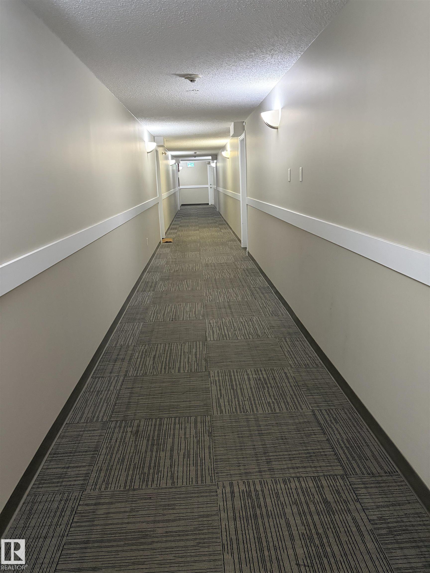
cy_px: 286
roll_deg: +2.7
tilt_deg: -14.0
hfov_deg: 53.1
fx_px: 431
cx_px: 215
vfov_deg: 67.3
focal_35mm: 26
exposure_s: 1/40
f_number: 1.6
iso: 640
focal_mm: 5.96
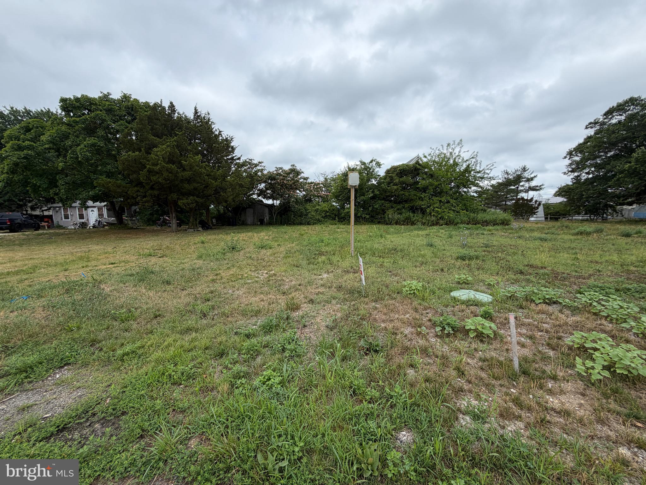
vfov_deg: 85.7
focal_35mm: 14
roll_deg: +0.3
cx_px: 323
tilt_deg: -5.6
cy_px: 242
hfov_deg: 102.1
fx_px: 261
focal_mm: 2.22
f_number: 2.2
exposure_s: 1/770
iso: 32
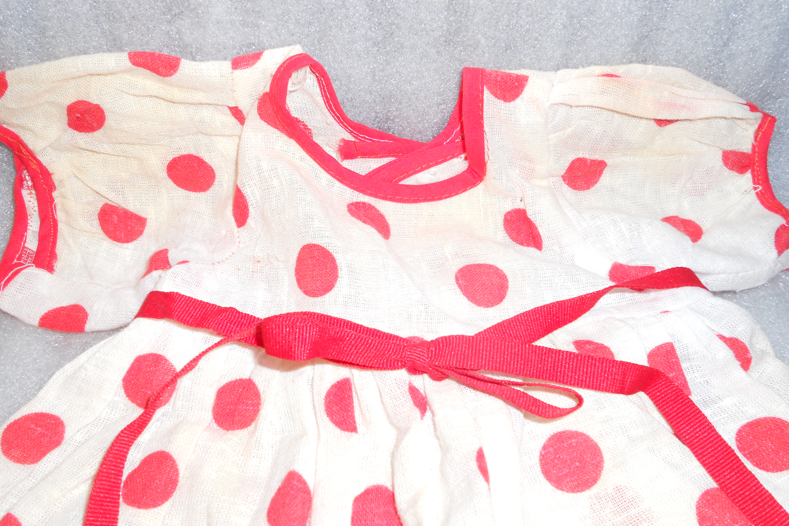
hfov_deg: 55.8
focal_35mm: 34
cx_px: 393
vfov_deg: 38.9
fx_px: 745
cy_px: 259
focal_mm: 5.8
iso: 80
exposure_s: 1/25
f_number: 3.5
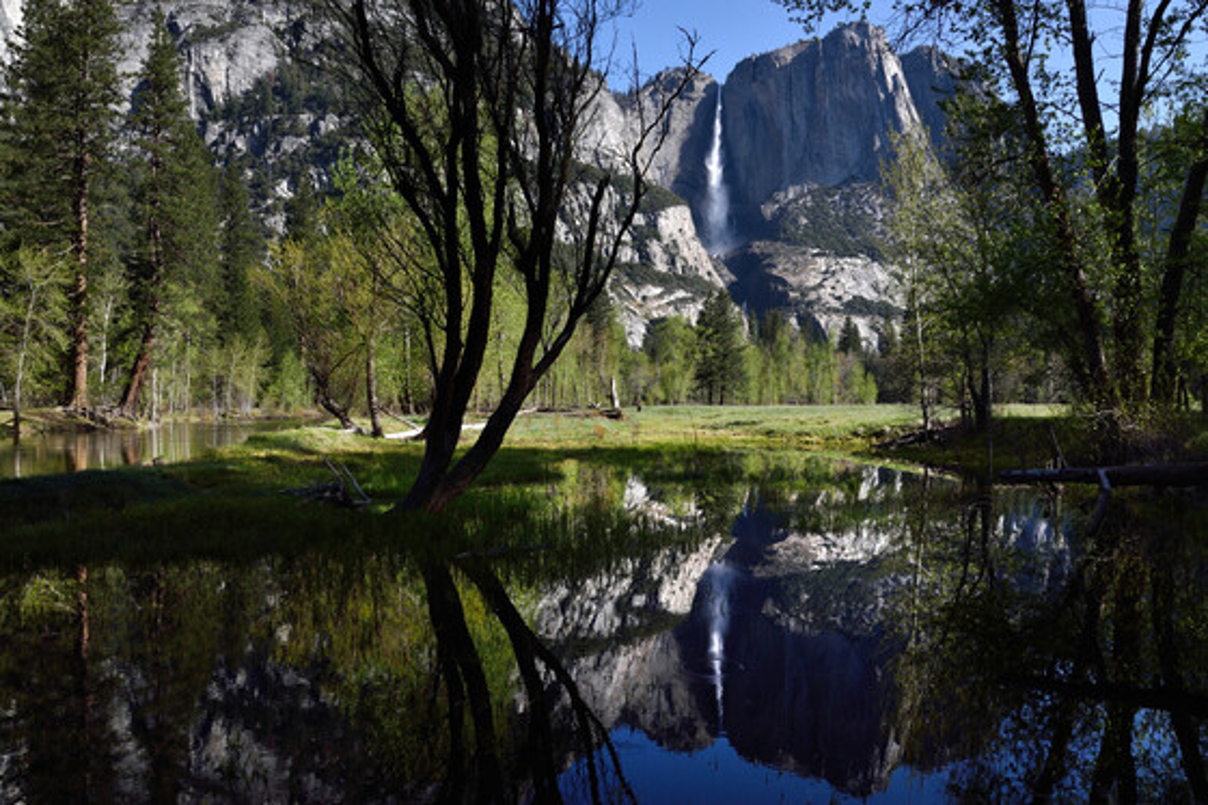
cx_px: 604
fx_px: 906
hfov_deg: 67.4
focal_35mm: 27
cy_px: 402
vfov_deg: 47.9
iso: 200
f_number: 11
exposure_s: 1/400
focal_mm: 18
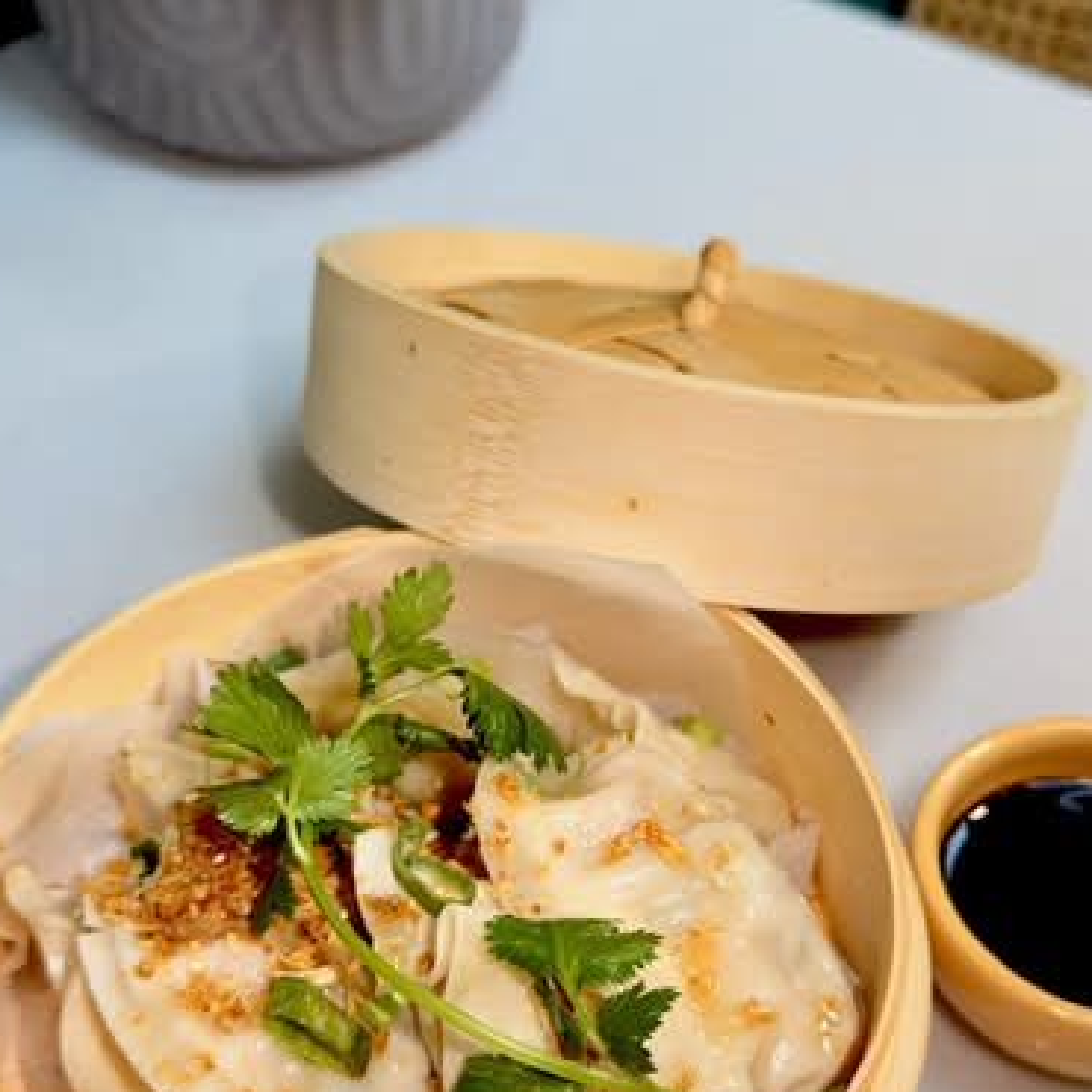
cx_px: 596
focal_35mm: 42
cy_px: 701
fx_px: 1499
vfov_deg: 39.7
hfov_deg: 40.0
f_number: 1.78
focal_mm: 6.76
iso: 125
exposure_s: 1/120
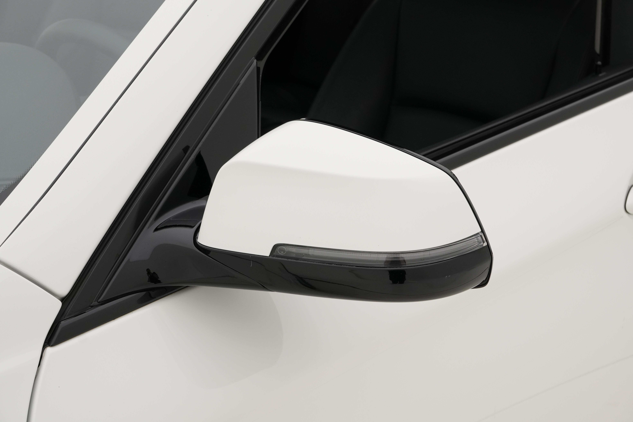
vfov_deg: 18.2
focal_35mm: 75
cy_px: 211
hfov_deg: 27.0
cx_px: 316
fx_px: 1319
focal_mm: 50
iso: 500
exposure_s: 1/160
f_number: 8
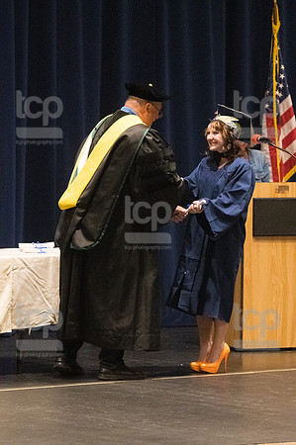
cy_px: 222
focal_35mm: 232
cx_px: 148
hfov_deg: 5.9
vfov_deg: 8.9
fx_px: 2868
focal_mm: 155
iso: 8000
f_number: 4.5
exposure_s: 1/250
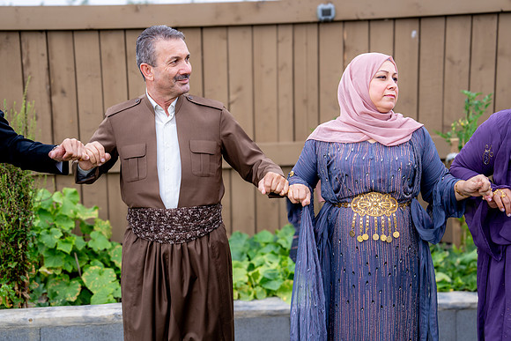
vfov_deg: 24.2
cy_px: 170
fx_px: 795
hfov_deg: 35.6
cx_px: 256
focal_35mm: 56
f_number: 2.8
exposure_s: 1/250
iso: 100
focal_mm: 56
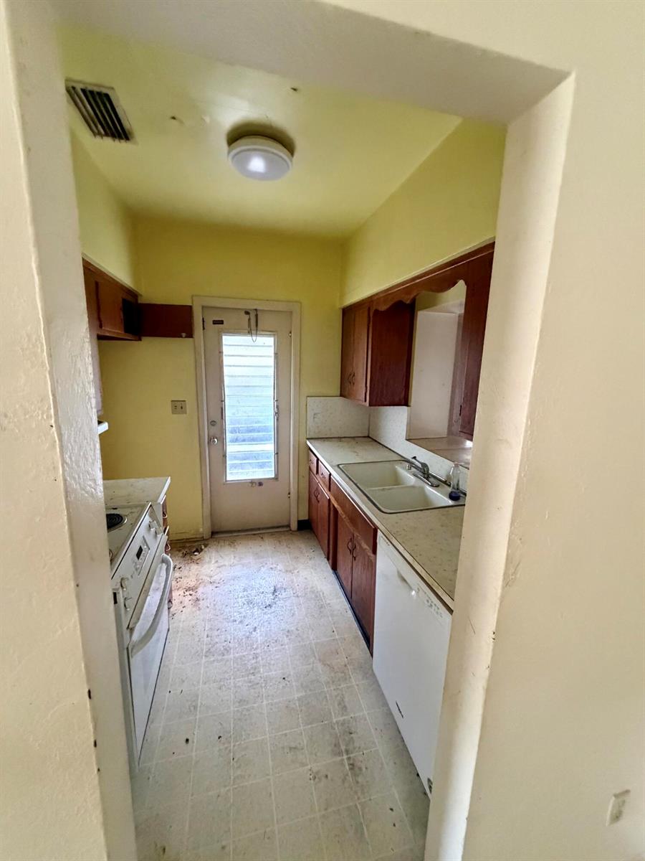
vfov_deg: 102.1
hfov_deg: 85.7
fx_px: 348
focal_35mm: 14
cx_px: 322
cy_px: 430
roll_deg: -0.5
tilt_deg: -10.8
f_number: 2.2
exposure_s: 1/60
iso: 800
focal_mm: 2.22
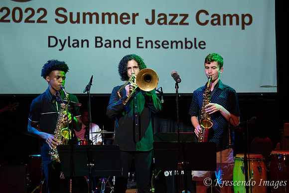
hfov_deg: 38.2
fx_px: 418
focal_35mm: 52
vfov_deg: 26.0
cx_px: 144
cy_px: 96
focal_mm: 52
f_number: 5.6
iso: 3200
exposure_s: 1/125
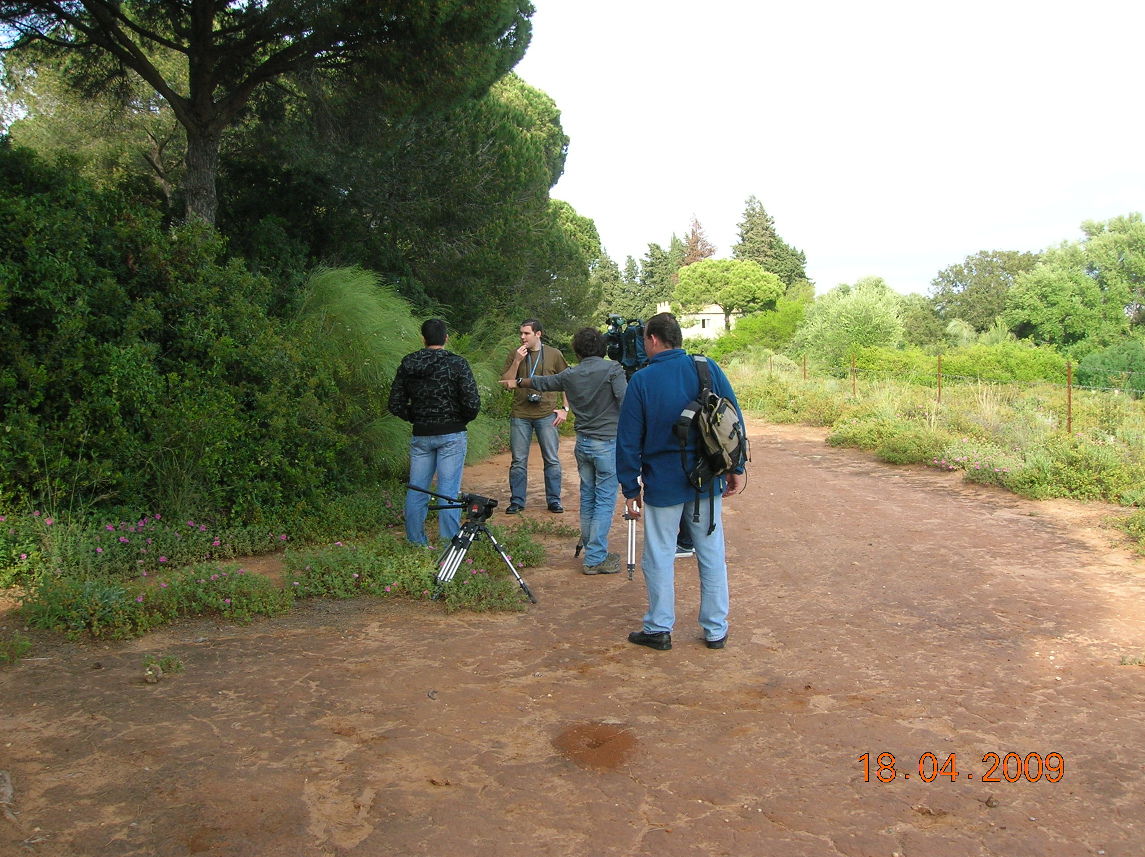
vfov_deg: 41.7
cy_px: 428
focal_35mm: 34
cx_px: 572
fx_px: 1124
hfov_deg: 54.0
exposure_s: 1/82
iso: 50
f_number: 4.9
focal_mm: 5.7
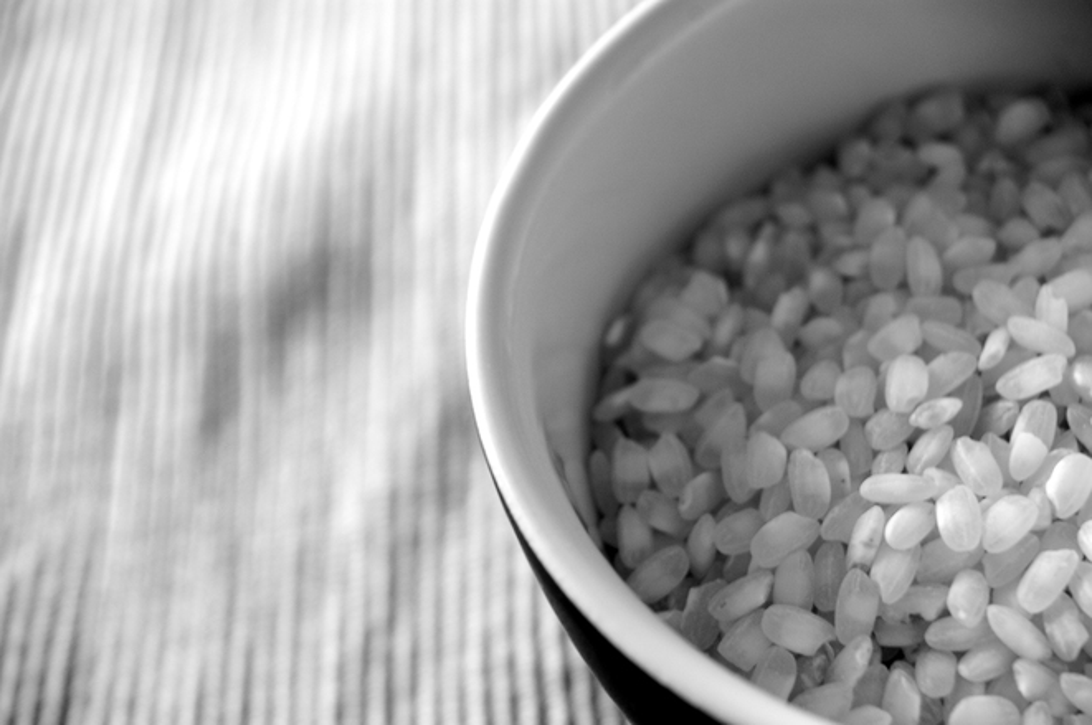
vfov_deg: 18.1
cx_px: 546
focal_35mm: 75
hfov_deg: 27.0
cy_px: 362
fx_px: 2272
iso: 400
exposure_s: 1/6
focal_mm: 50
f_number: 8
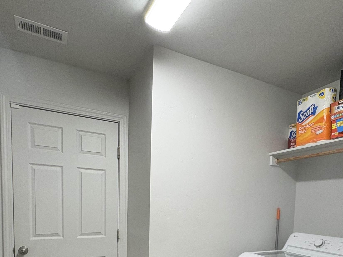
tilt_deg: -4.1
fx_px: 258
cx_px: 183
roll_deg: -1.2
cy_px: 224
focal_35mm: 26
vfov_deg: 48.3
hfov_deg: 67.2
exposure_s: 1/120
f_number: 2.2
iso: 160
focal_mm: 2.22
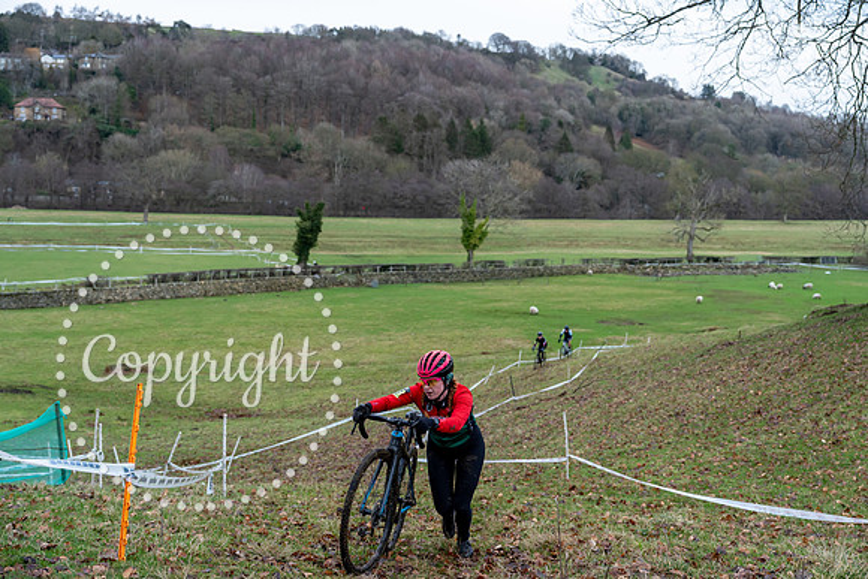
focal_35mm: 45
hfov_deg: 43.6
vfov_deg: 29.9
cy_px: 290
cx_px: 434
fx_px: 1085
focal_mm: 45
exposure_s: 1/1000
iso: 1000
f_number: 3.5
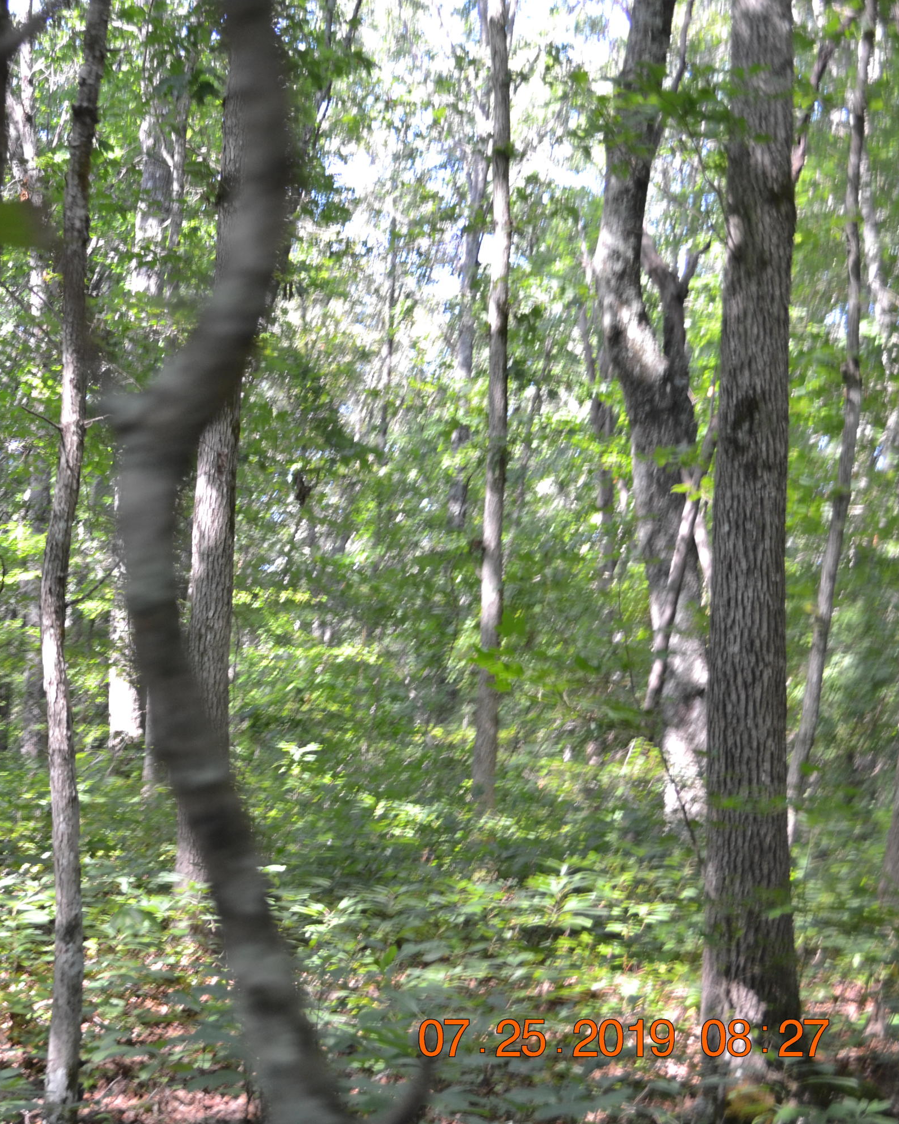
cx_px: 144
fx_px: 2395
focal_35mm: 72
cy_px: 561
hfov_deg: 20.9
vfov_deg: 26.4
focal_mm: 34
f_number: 5
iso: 400
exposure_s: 1/50
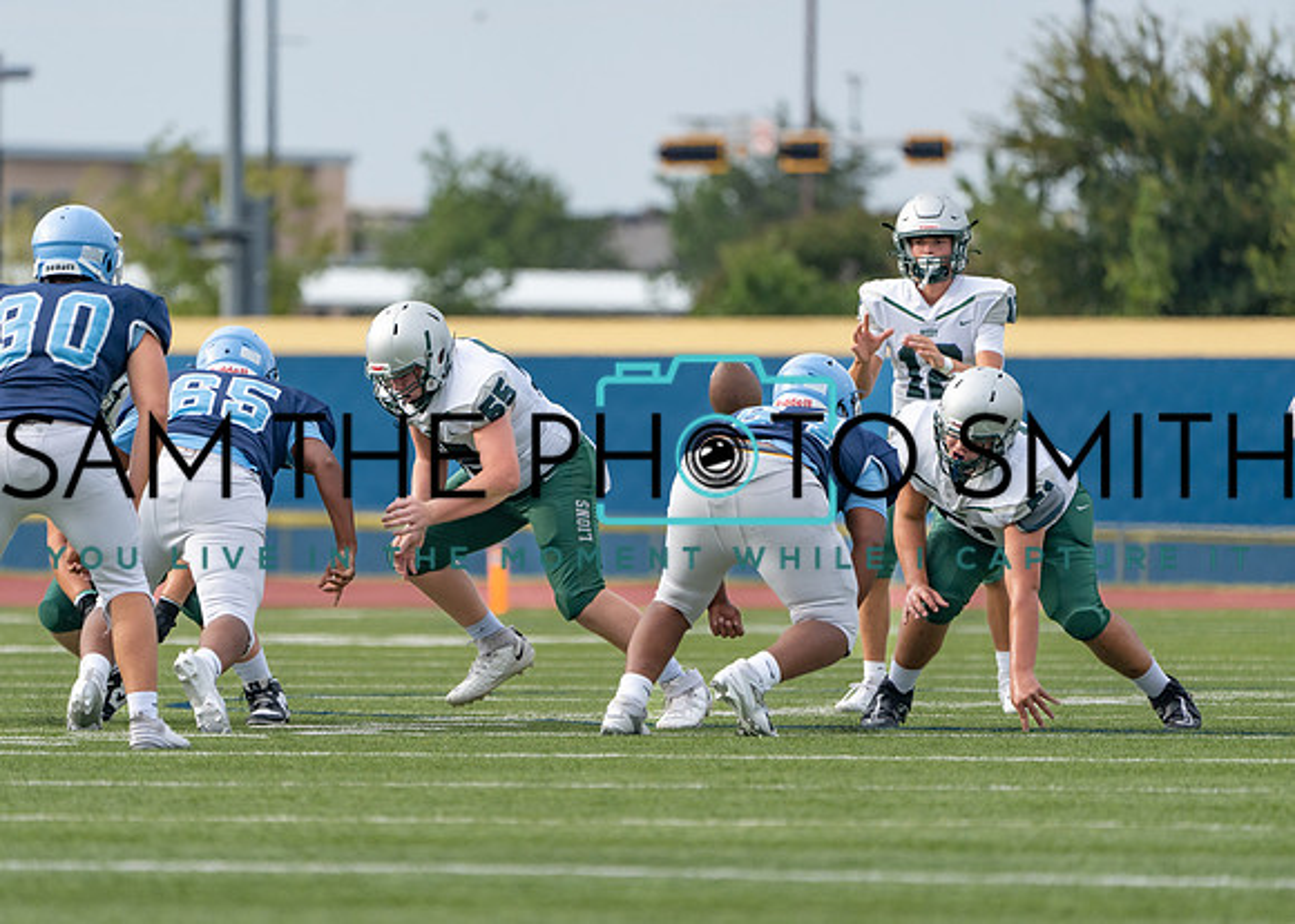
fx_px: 17010
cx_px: 536
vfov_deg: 3.1
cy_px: 500
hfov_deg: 4.4
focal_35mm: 463
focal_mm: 400
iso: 320
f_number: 5.6
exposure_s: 1/1250
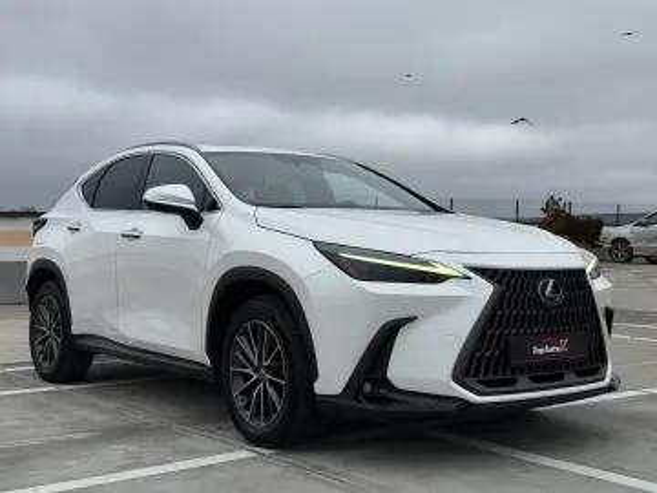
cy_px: 246
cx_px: 328
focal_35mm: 48
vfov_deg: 30.3
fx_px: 911
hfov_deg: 39.7
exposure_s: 1/1085
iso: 64
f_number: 1.78
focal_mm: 6.76
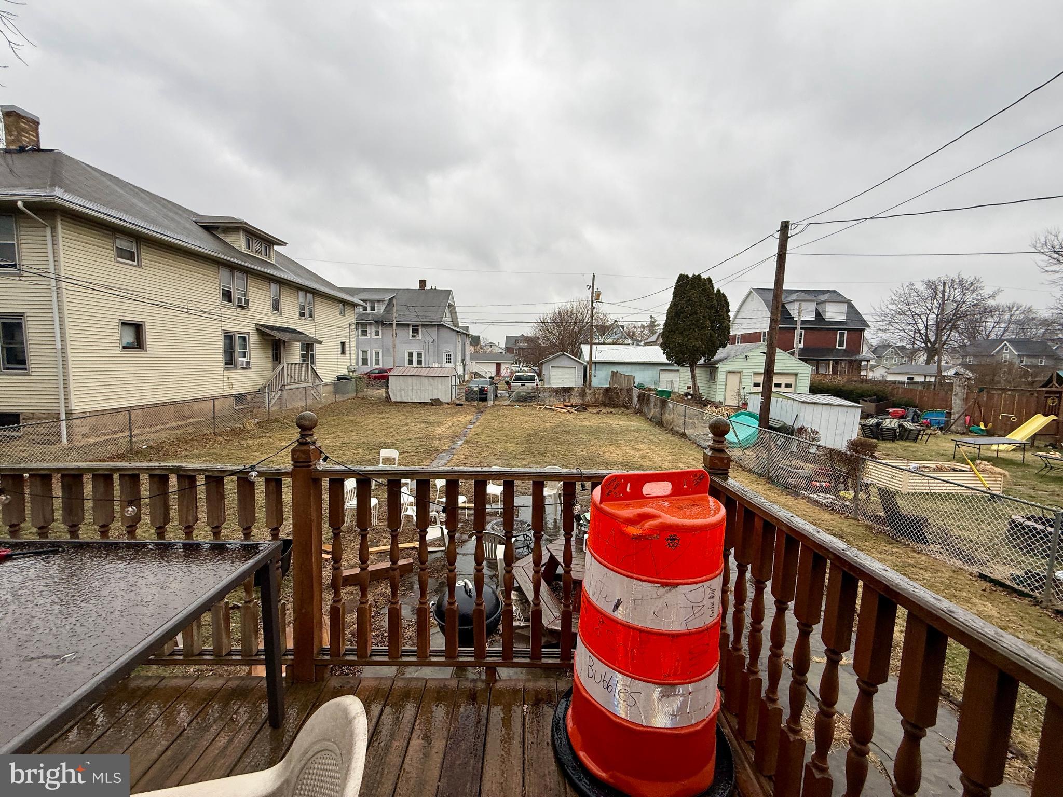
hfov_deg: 102.1
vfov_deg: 85.7
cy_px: 398
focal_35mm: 14
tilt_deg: -4.8
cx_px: 532
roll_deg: -0.7
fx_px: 430
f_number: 2.2
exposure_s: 1/217
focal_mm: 2.22
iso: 50
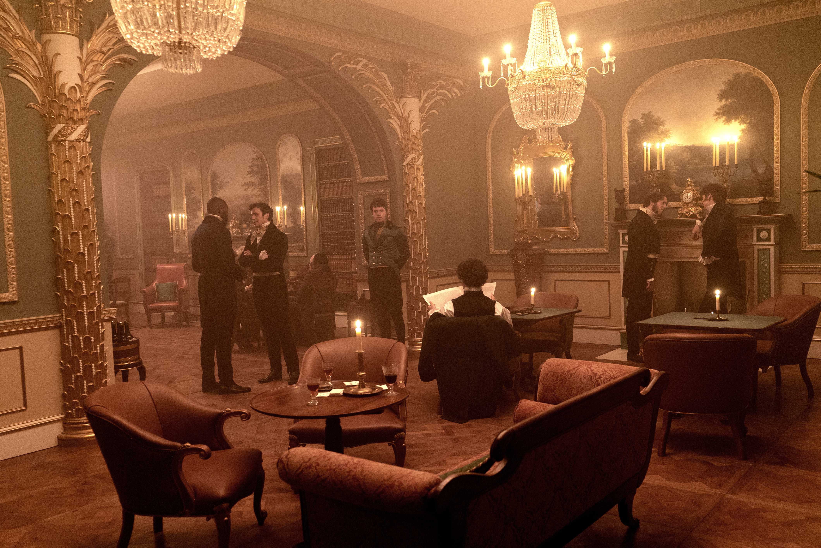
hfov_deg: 60.3
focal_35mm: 31
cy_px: 274
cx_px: 410
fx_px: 707
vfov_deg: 42.4
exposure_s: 1/50
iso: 4000
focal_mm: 31
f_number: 4
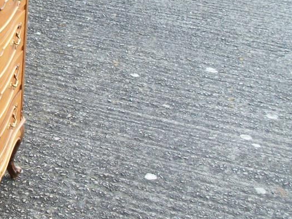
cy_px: 49
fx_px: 658
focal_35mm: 78
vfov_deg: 18.8
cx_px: -13
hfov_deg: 23.7
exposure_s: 1/80
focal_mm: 5.7
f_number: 2.9
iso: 80
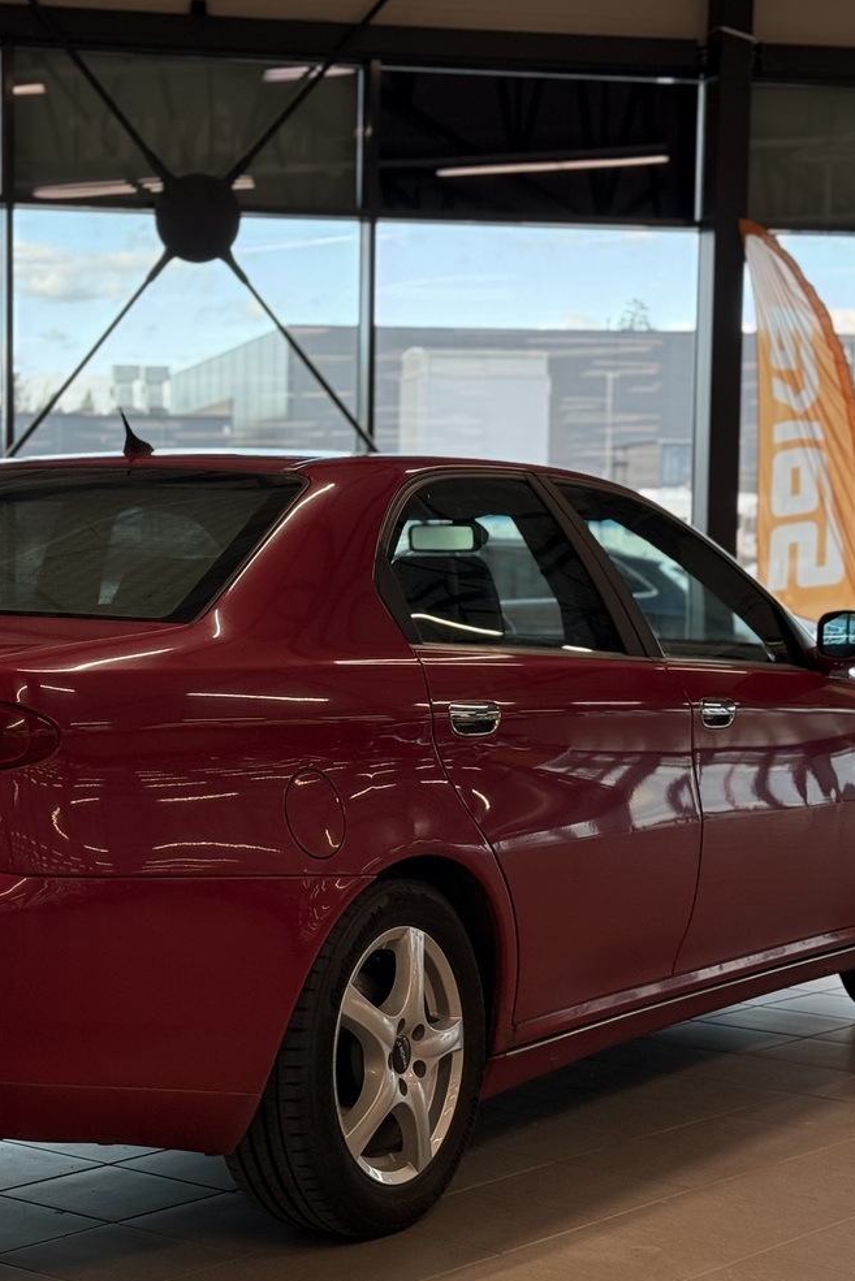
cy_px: 692
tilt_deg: -2.3
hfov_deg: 18.5
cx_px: 204
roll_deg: -0.3
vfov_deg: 27.7
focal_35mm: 73
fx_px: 2600
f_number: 1.78
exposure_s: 1/183
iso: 50
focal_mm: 6.76
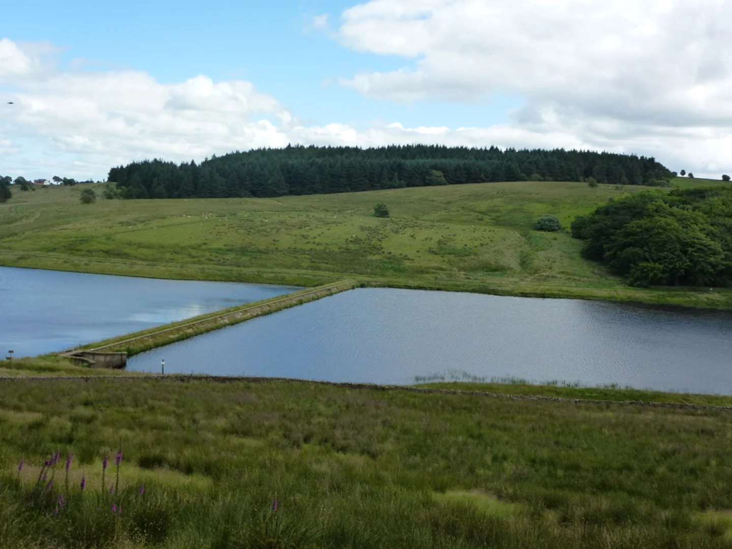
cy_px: 274
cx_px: 366
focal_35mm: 41
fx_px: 867
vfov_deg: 35.1
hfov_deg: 45.8
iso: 160
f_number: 3.9
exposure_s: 1/500
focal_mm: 7.4
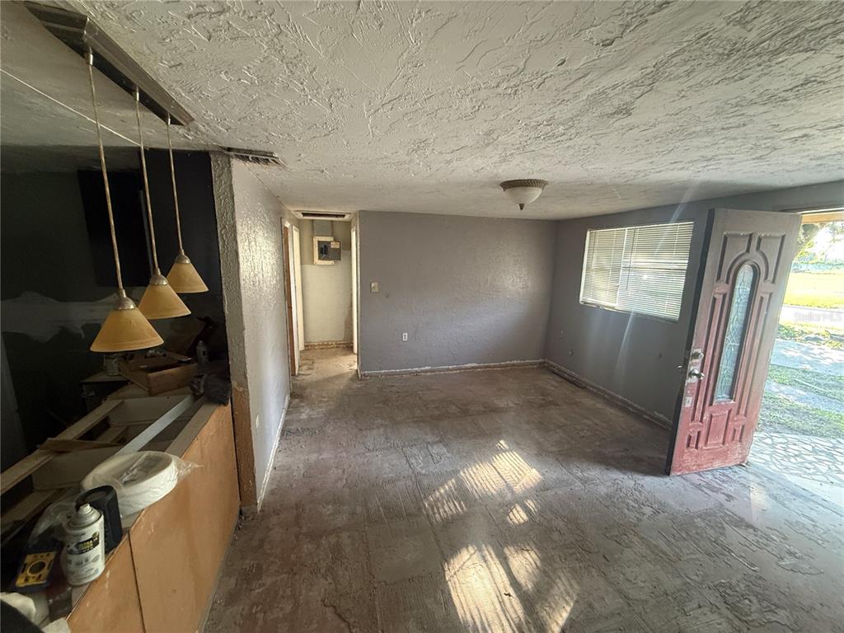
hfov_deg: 102.1
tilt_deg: -8.8
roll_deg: -0.8
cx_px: 422
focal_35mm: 14
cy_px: 316
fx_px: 341
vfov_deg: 85.7
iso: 320
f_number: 2.2
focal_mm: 2.22
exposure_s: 1/60
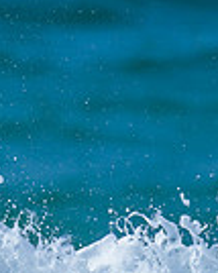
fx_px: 36043
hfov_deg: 0.3
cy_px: 318
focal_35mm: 4464
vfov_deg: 0.4
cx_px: -92
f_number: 6.3
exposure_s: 1/2000
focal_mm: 800
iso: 220
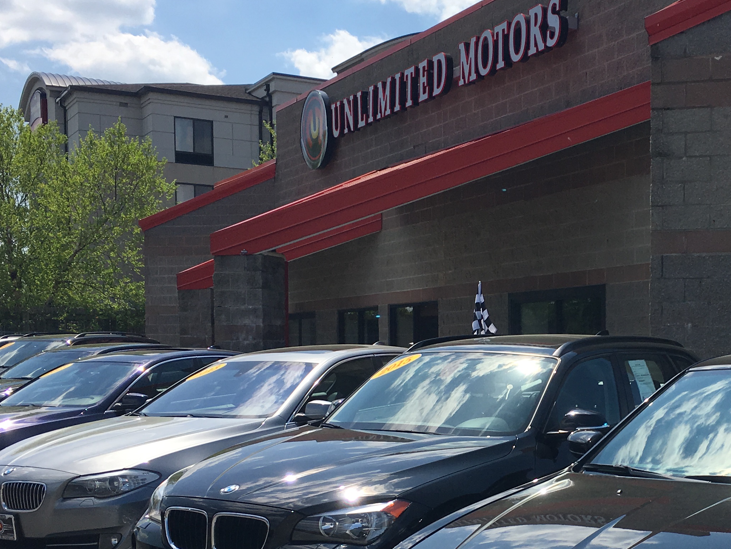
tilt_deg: -2.7
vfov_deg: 25.4
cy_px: 399
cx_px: 574
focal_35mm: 57
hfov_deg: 32.9
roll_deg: -1.1
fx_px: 1204
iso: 25
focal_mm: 4.15
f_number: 2.2
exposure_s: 1/2747
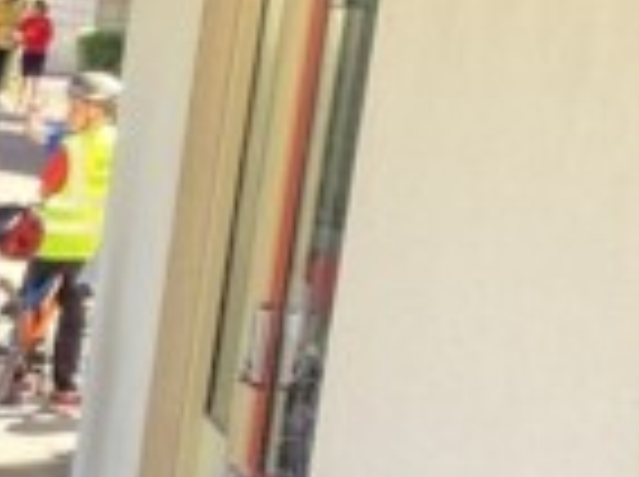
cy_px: 342
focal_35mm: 153
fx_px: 2820
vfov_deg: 9.7
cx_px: -443
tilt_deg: -10.2
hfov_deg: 12.1
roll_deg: -5.0
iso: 32
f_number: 2.4
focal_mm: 3.3
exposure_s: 1/120
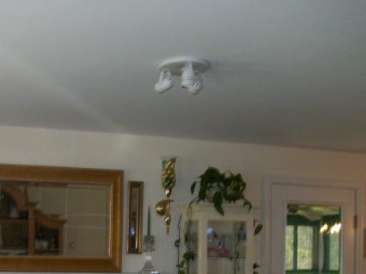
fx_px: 750
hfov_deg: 26.5
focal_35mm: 71
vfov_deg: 19.9
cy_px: 288
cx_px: 36
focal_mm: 5.7
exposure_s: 1/60
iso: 160
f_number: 2.9
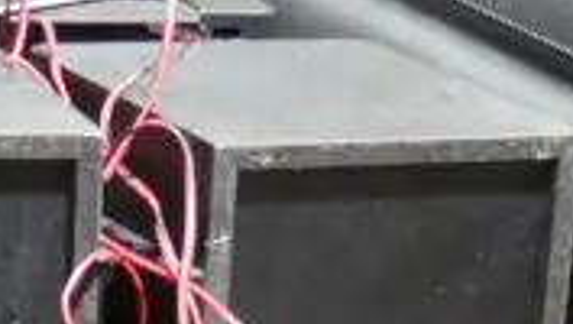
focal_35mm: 252
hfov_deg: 8.5
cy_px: 1238
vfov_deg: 4.5
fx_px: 3833
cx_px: 240
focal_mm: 20
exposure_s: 1/60
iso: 2000
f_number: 4.4
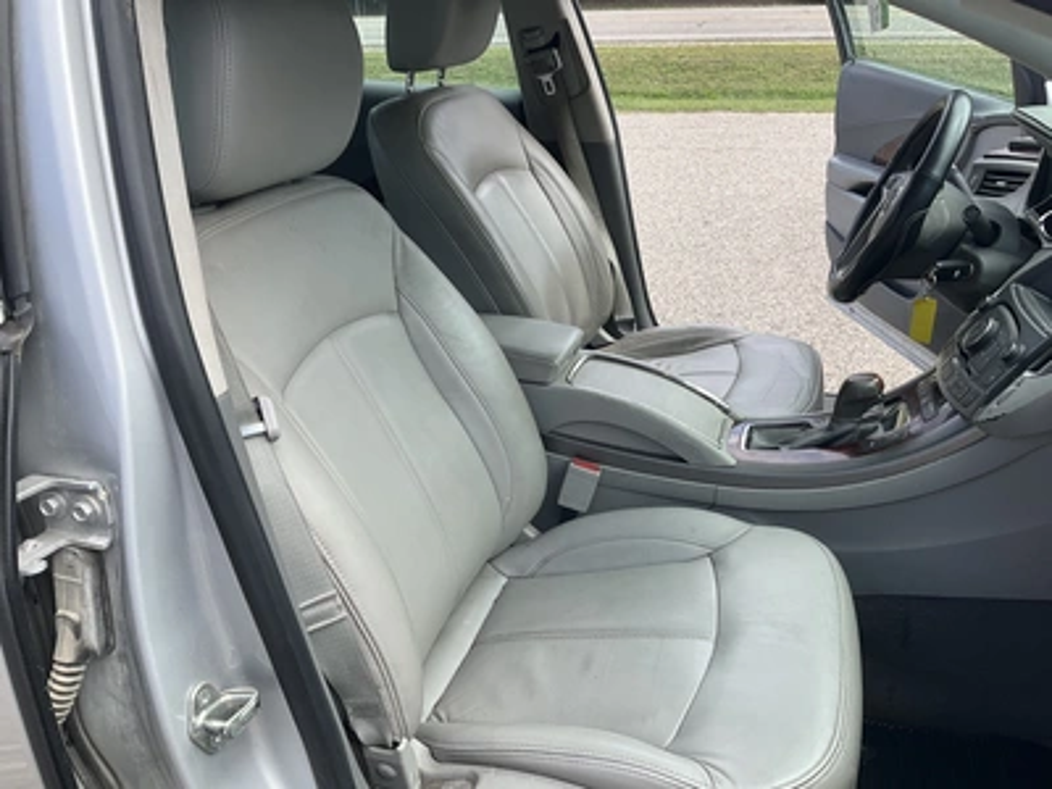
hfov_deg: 61.7
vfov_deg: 48.2
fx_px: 881
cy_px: 394
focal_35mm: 29
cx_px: 526
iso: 25
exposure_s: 1/495
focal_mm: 3
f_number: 1.8
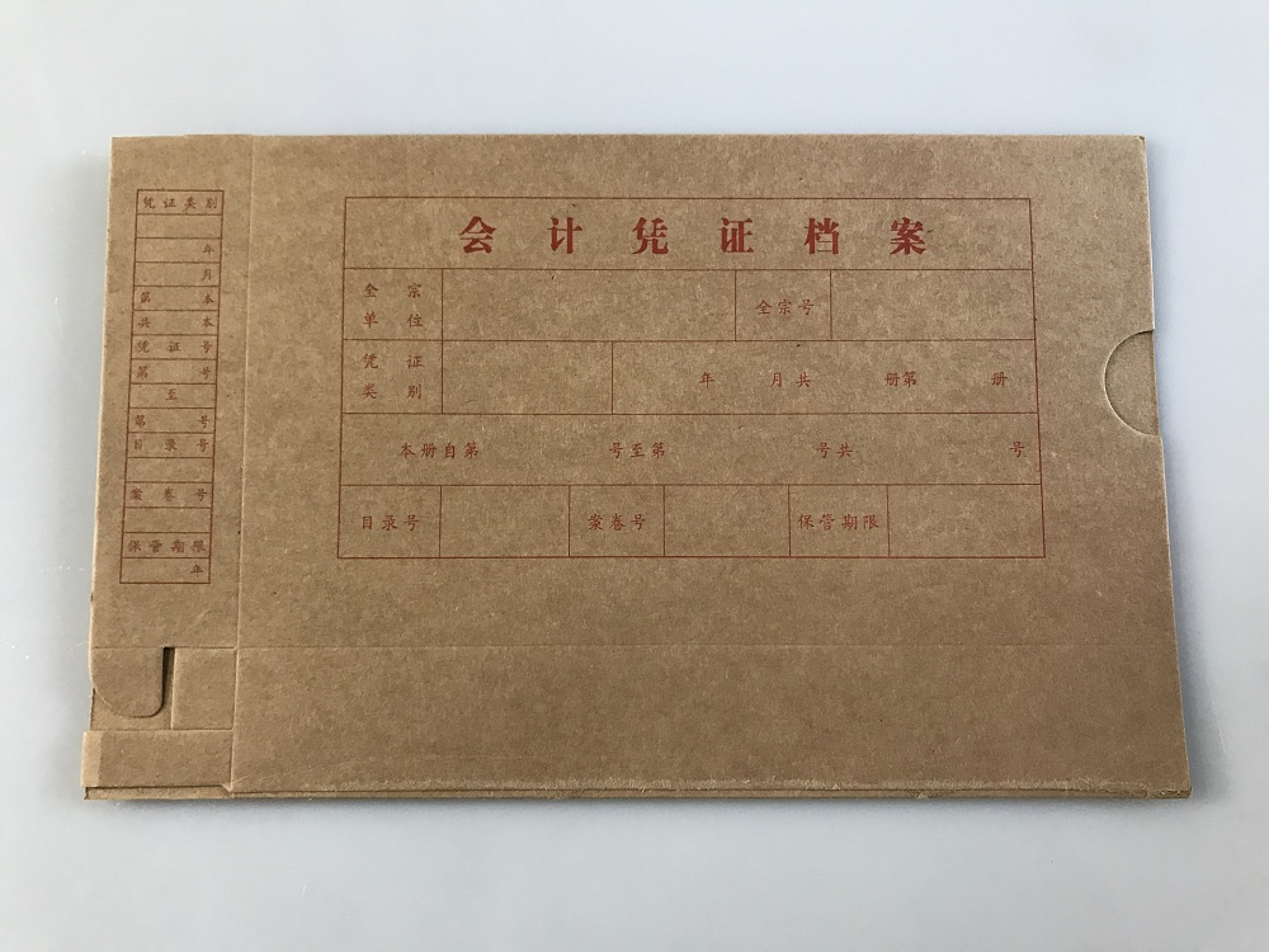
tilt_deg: -83.4
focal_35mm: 28
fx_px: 1026
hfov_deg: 63.4
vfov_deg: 49.7
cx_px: 634
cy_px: 476
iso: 32
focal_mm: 3.99
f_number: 1.8
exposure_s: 1/25
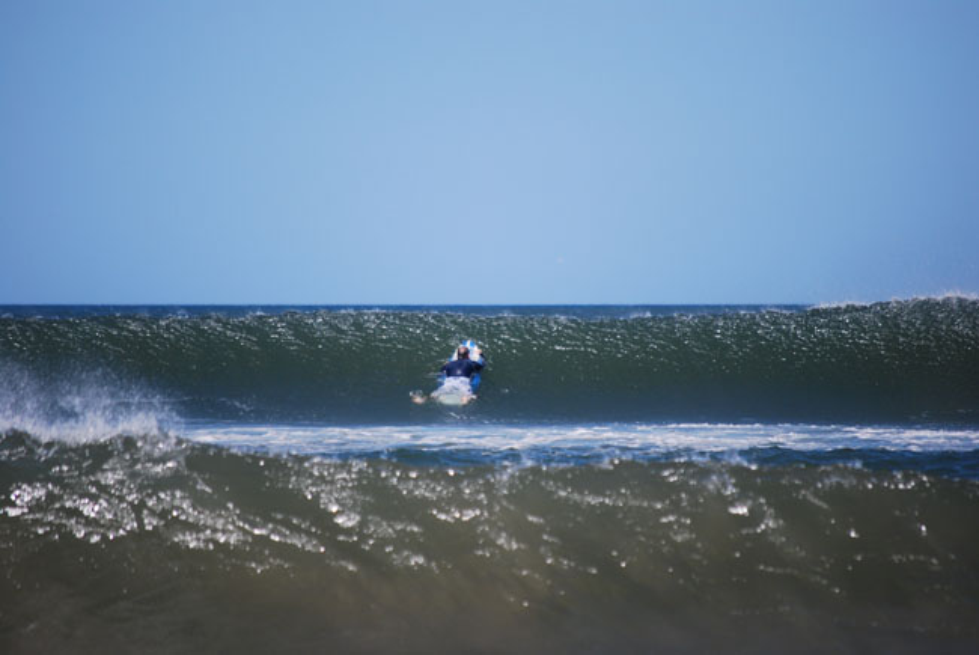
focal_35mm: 300
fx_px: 8167
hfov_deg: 6.9
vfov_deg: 4.6
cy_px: 328
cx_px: 490
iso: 200
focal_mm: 200
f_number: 5.6
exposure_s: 1/1000
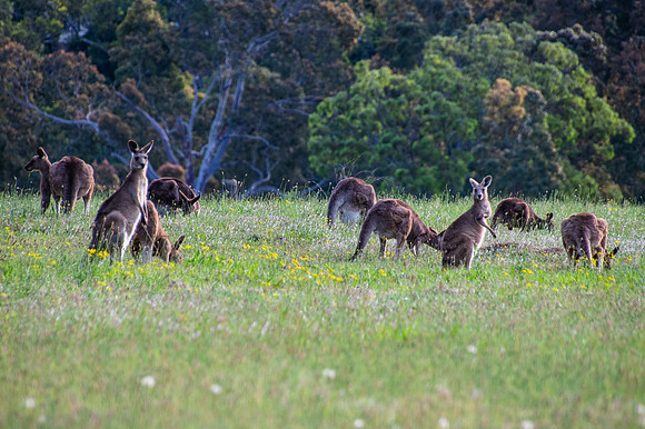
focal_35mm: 533
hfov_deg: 3.9
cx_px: 322
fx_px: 9552
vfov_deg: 2.6
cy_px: 214
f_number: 8
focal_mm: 350
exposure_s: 1/200
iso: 200
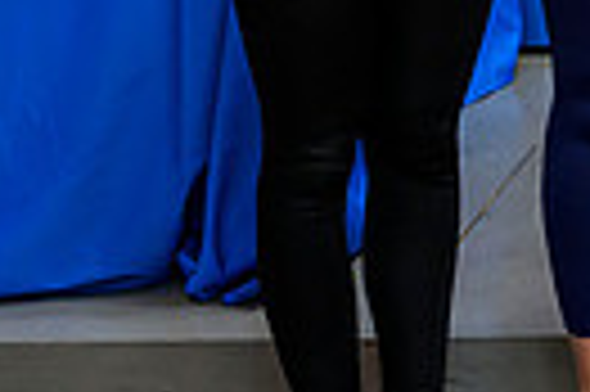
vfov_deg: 7.1
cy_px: -380
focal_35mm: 186
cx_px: 1201
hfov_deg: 10.2
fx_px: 3045
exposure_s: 1/320
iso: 4000
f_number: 3.5
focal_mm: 36
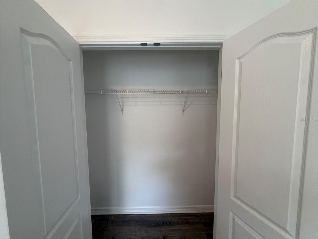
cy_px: 120
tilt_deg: -3.9
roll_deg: +1.0
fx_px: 129
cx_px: 159
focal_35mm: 14
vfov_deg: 85.7
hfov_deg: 102.1
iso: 320
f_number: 2.2
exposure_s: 1/120
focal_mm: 2.22
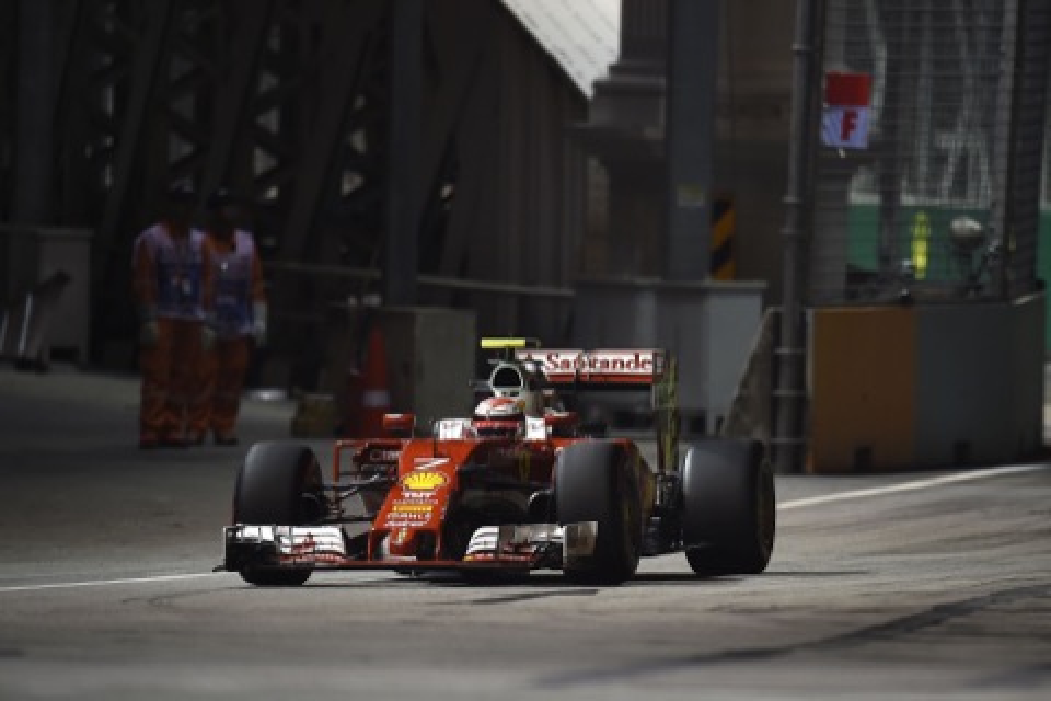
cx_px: 526
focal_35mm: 500
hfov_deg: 4.1
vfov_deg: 2.7
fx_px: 14596
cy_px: 350
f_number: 4
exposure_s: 1/1000
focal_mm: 500
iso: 2500
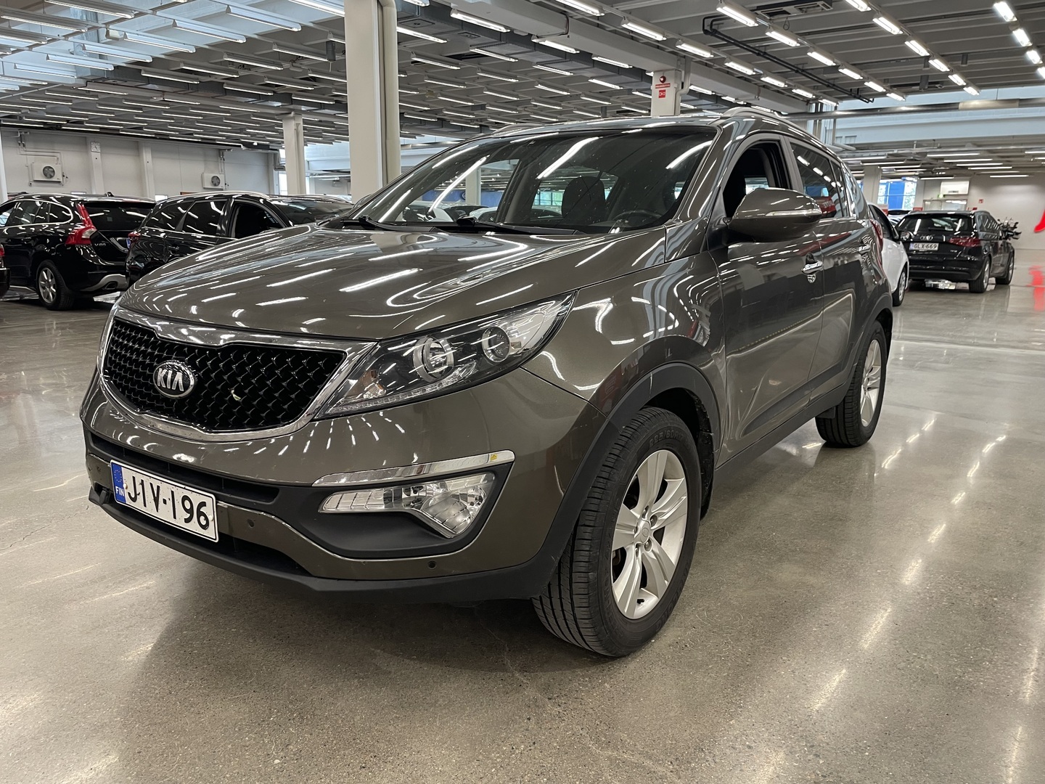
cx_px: 522
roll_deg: -1.0
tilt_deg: -9.9
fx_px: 785
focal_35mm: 26
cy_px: 392
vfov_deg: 53.1
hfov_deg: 67.3
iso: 64
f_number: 1.6
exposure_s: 1/50
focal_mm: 4.2
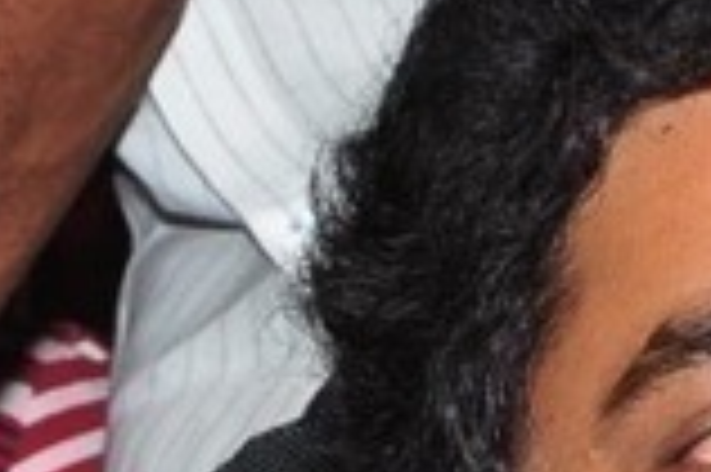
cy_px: 1333
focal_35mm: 570
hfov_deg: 3.6
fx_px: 11246
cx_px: -526
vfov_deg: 2.4
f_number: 11
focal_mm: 50
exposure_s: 1/125
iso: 500
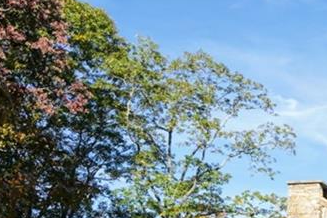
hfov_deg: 19.6
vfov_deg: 13.7
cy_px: 330
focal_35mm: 94
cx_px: 451
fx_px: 854
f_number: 4.5
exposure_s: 1/400
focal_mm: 30
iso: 100
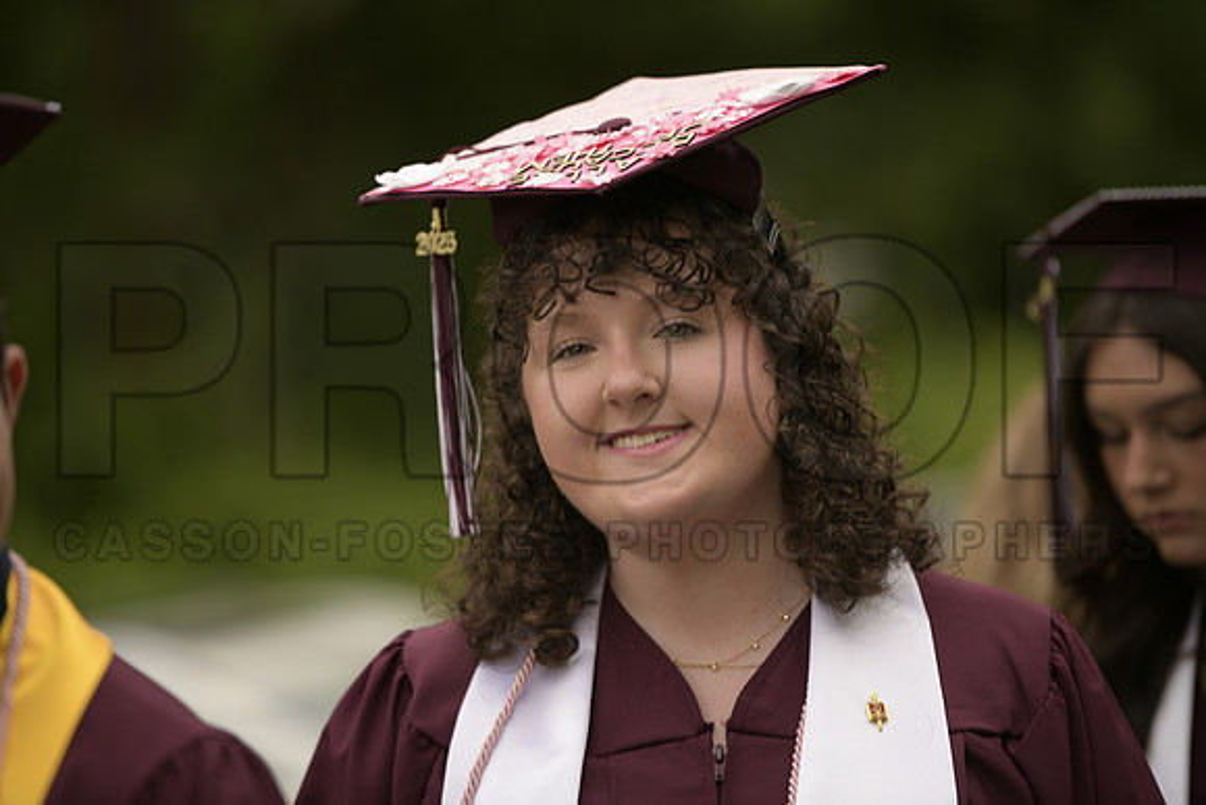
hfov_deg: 10.3
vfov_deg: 6.9
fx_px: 6701
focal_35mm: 200
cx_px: 603
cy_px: 402
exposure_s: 1/250
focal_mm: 200
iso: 200
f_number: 2.8
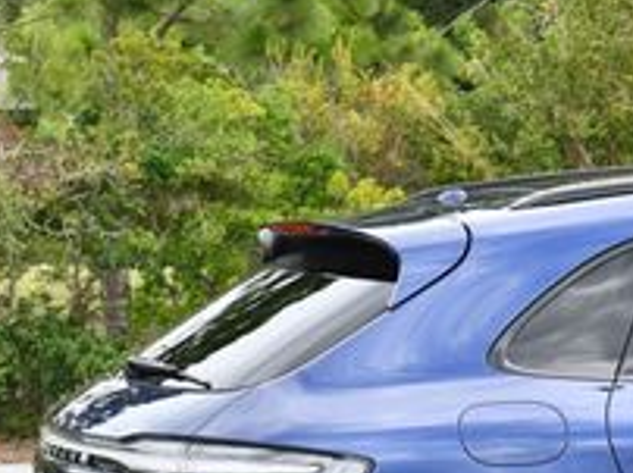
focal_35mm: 183
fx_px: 3342
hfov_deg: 10.5
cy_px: 382
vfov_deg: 8.1
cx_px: 909
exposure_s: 1/250
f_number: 5.6
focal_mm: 30
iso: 280
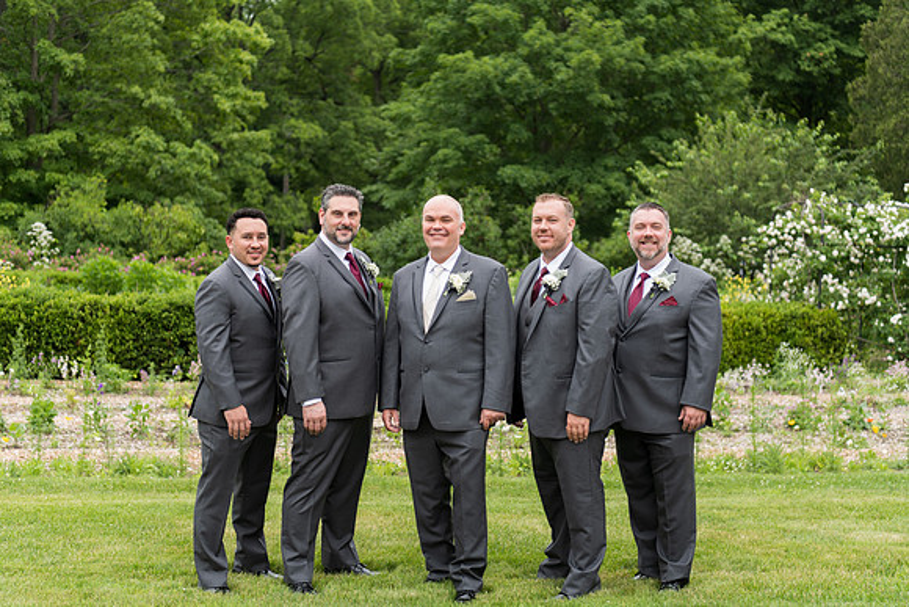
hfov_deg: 36.2
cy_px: 304
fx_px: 1389
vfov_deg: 24.6
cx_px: 454
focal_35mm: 55
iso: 64
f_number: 2.8
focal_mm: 55
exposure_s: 1/200
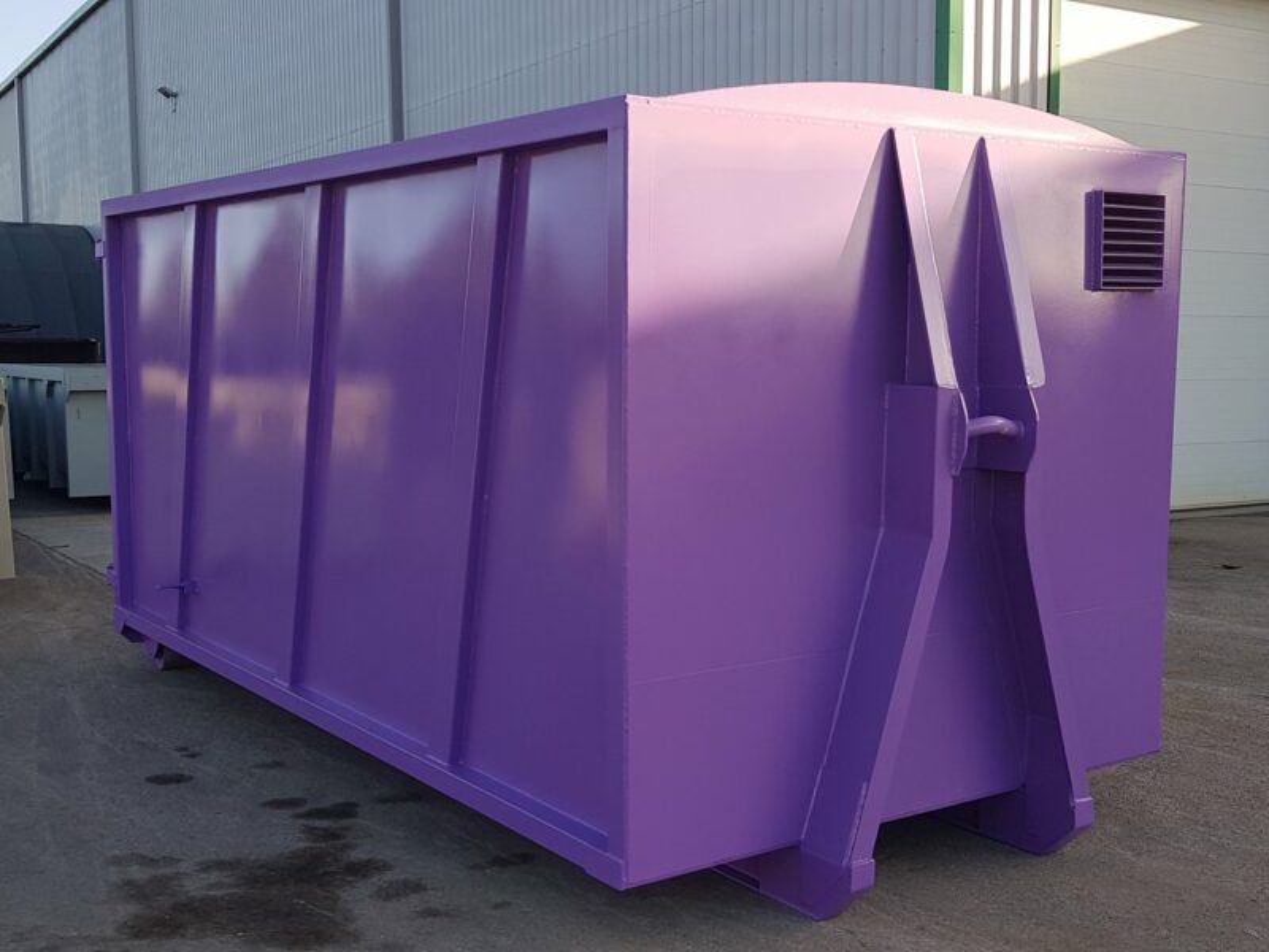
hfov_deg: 67.3
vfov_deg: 53.1
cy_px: 476
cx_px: 634
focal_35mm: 26
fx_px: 953
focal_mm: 4.2
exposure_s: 1/646
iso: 40
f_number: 1.7
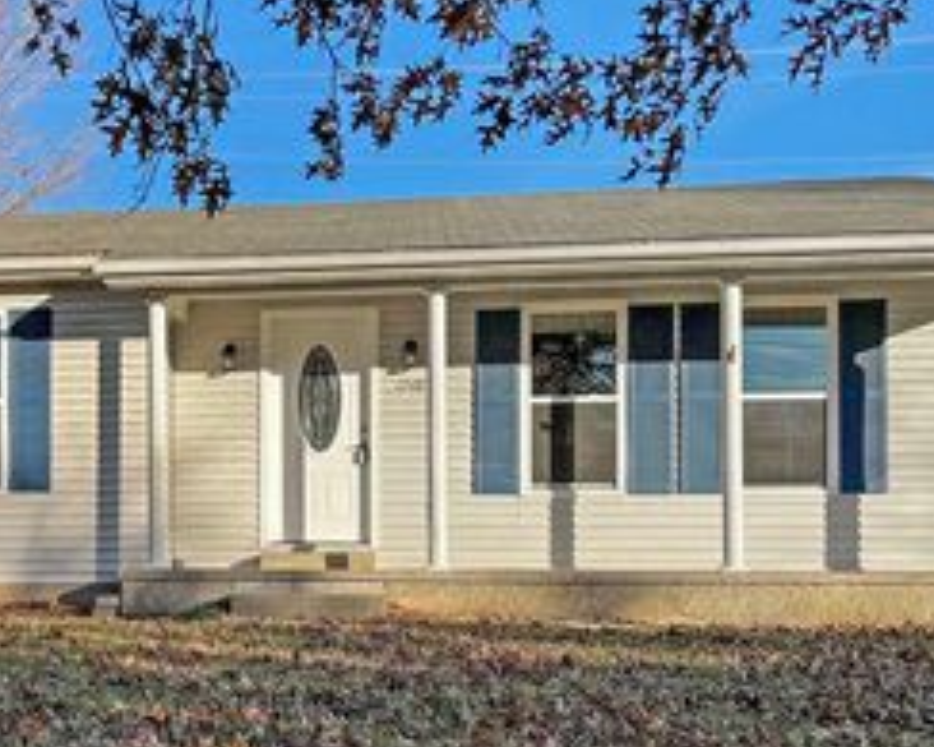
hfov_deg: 35.0
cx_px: 207
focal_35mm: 52
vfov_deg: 29.1
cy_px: 446
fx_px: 1437
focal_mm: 5.7
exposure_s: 1/2123
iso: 50
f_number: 1.5
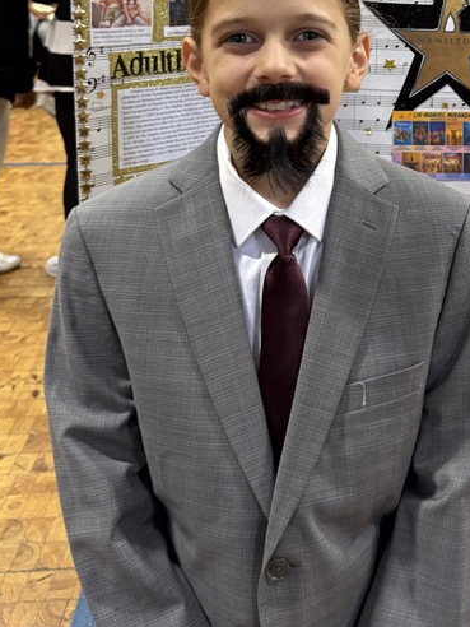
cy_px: 69
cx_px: 401
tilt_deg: -9.2
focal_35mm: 50
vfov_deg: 36.0
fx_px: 905
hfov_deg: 28.3
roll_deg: -0.9
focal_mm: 6.76
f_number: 1.78
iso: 320
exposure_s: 1/60
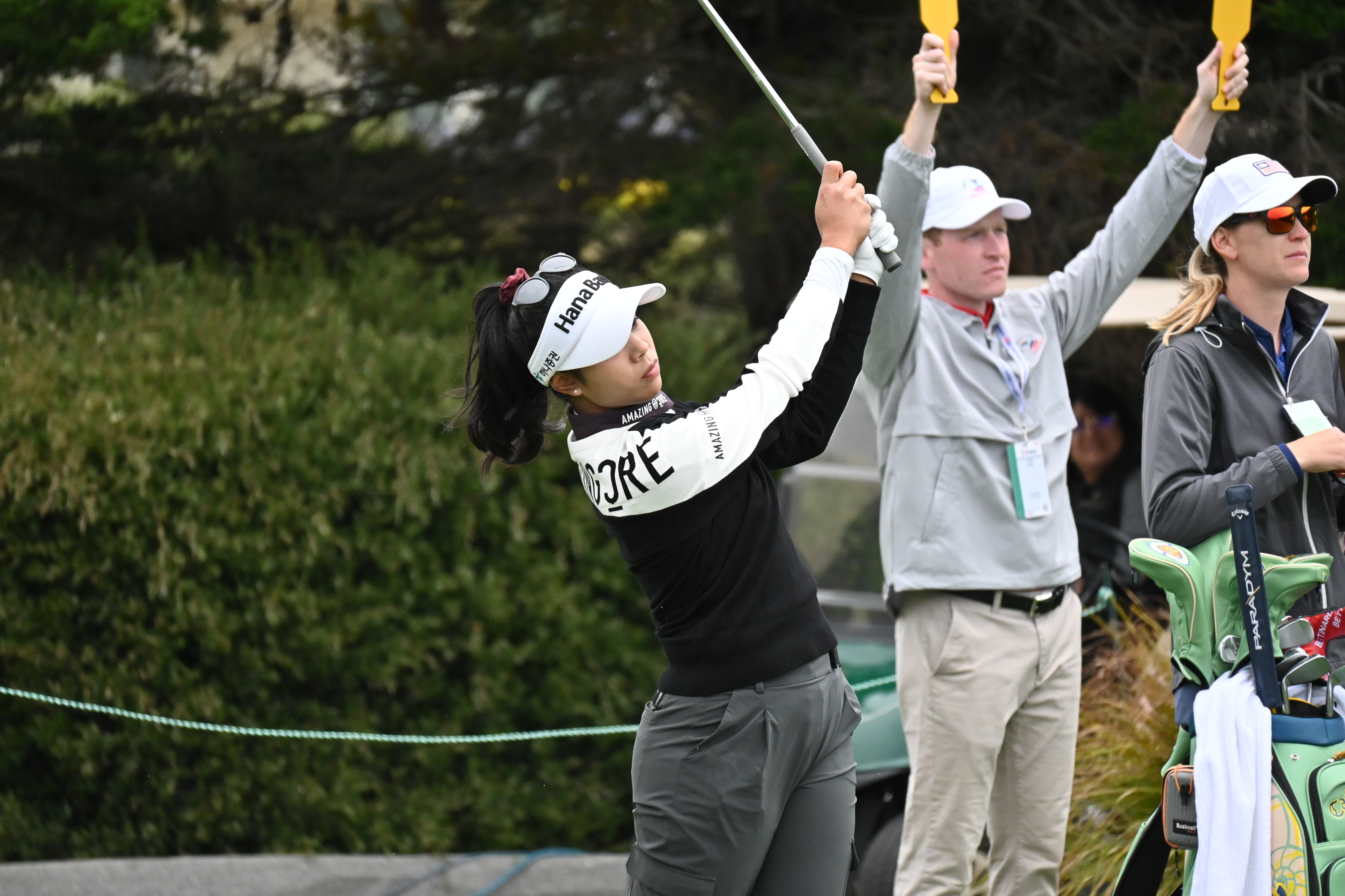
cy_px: 448
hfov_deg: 5.5
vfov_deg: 3.7
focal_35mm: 375
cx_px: 672
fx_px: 14009
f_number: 6.3
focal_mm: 250
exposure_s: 1/4000
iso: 1400
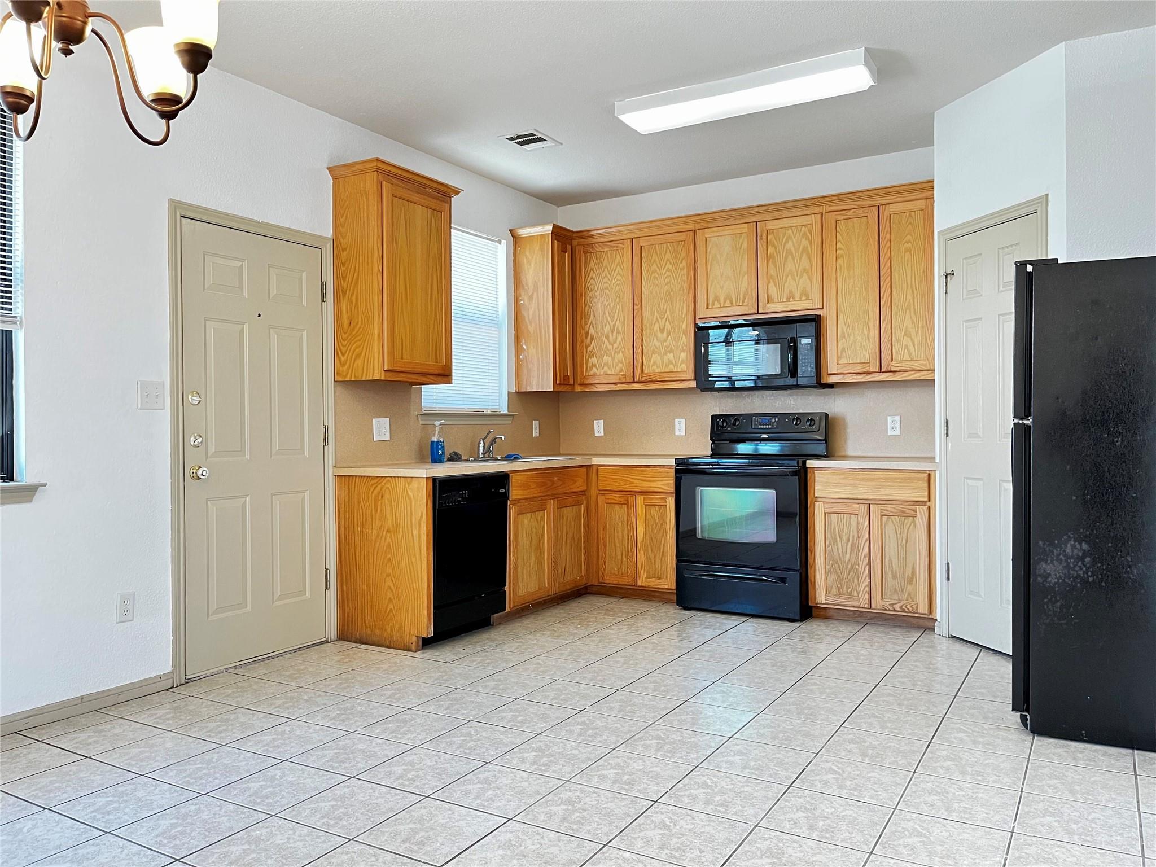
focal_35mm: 26
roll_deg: +0.8
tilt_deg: -0.3
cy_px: 434
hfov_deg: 67.3
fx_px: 868
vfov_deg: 53.1
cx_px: 578
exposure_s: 1/60
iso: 320
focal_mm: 5.1
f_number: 1.6
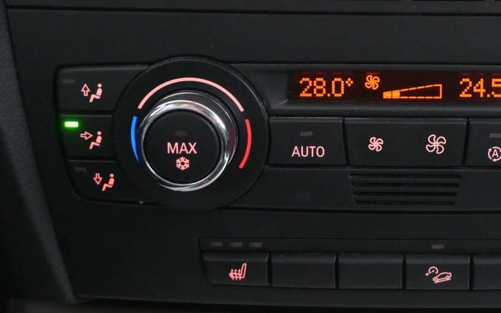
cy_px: 28
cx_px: 409
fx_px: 997
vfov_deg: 17.6
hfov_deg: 27.6
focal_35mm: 73
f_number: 4.2
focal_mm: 24
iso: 5000
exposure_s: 1/40
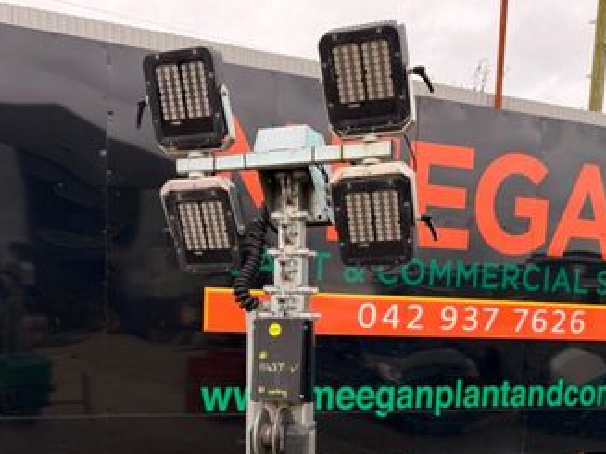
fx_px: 770
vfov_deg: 31.3
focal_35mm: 44
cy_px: 408
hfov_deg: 42.9
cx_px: 261
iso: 64
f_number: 1.78
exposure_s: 1/163
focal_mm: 6.76
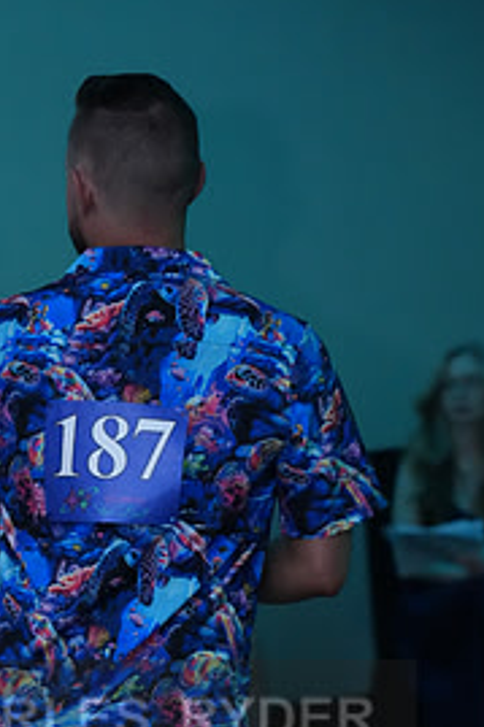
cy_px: 751
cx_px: 45
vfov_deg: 9.4
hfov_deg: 6.3
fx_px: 4402
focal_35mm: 218
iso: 8000
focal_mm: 101
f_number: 4.5
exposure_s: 1/200
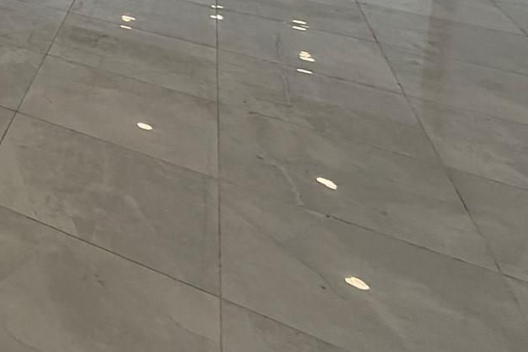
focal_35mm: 48
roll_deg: -1.0
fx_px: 704
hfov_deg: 25.5
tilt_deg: -2.9
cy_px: -243
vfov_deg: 21.2
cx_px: -329
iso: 64
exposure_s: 1/120
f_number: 2.2
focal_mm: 2.22
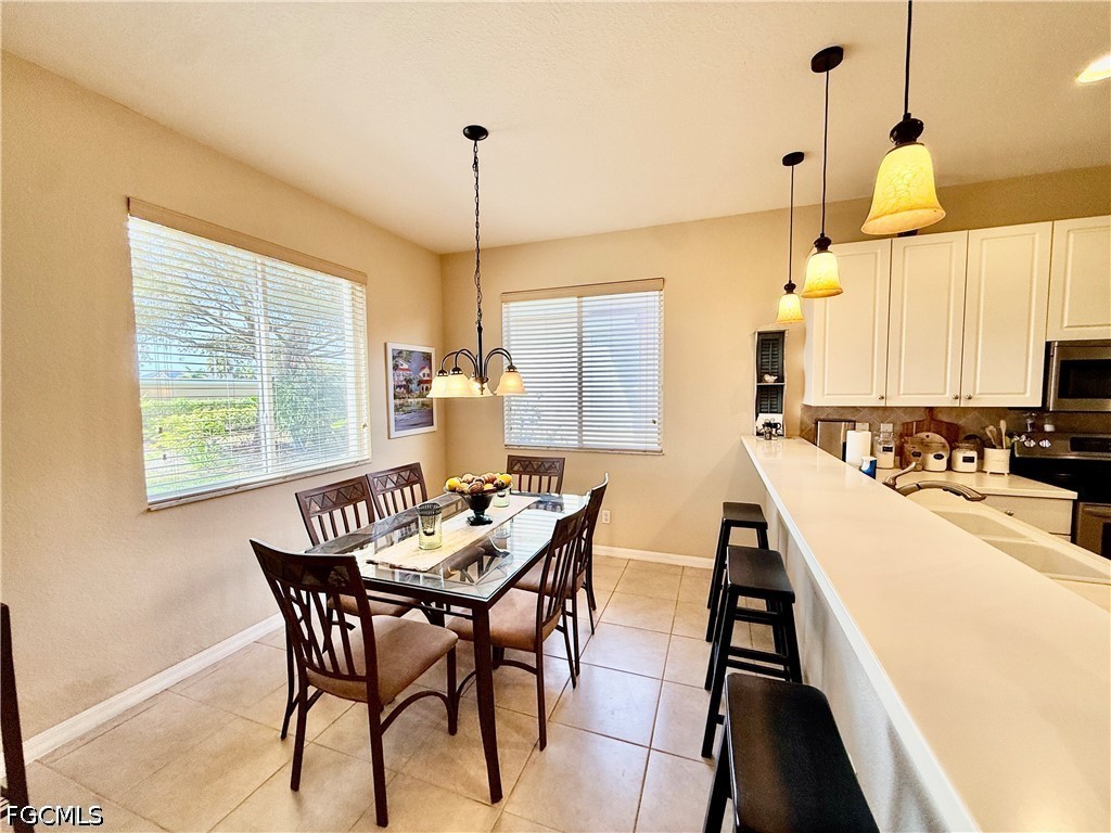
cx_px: 556
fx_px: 449
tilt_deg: -3.1
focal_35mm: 14
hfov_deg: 102.1
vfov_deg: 85.7
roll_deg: +0.6
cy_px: 416
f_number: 2.2
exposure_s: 1/120
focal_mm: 2.22
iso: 100
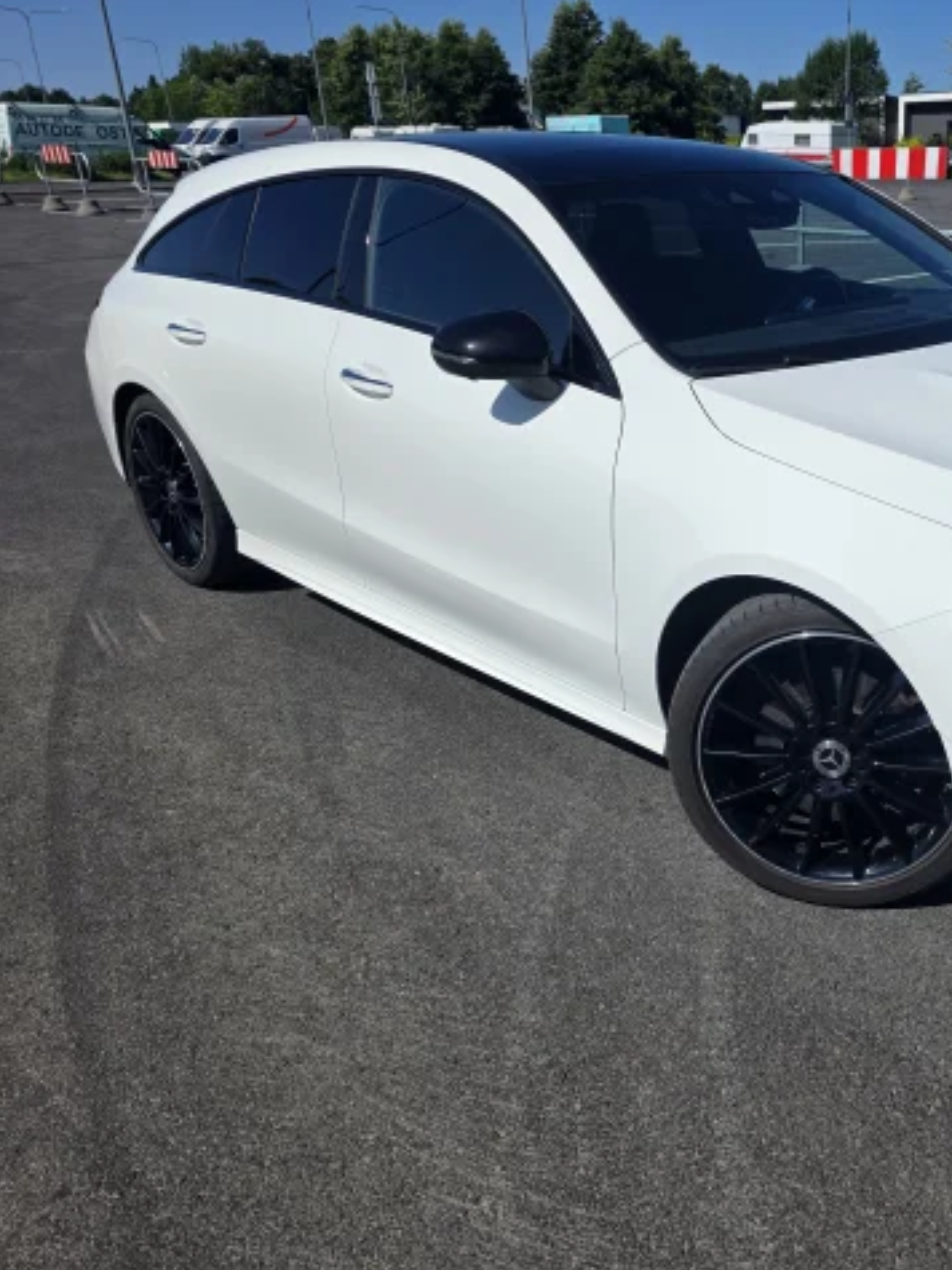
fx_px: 1137
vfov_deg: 58.4
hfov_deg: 42.6
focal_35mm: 31
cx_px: 810
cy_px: 636
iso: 50
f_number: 1.7
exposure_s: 1/7944
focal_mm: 6.3
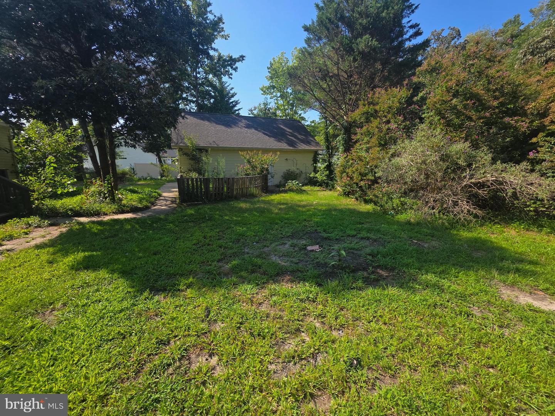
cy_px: 208
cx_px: 278
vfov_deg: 89.9
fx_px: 208
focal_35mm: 13
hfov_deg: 106.2
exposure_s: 1/1044
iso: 40
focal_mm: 2.2
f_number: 1.9
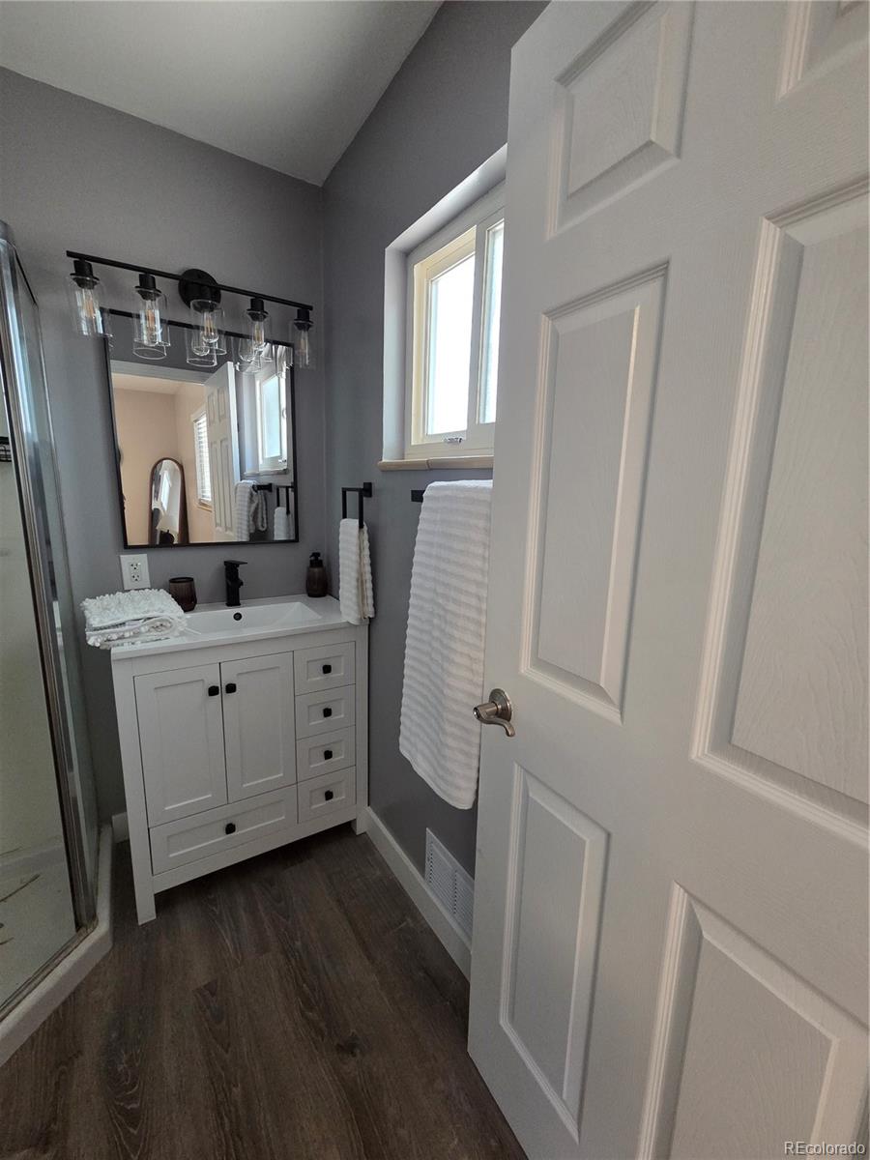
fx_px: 436
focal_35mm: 13
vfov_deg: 106.2
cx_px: 435
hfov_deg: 89.9
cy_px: 580
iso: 640
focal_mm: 2.2
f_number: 2.2
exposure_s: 1/60
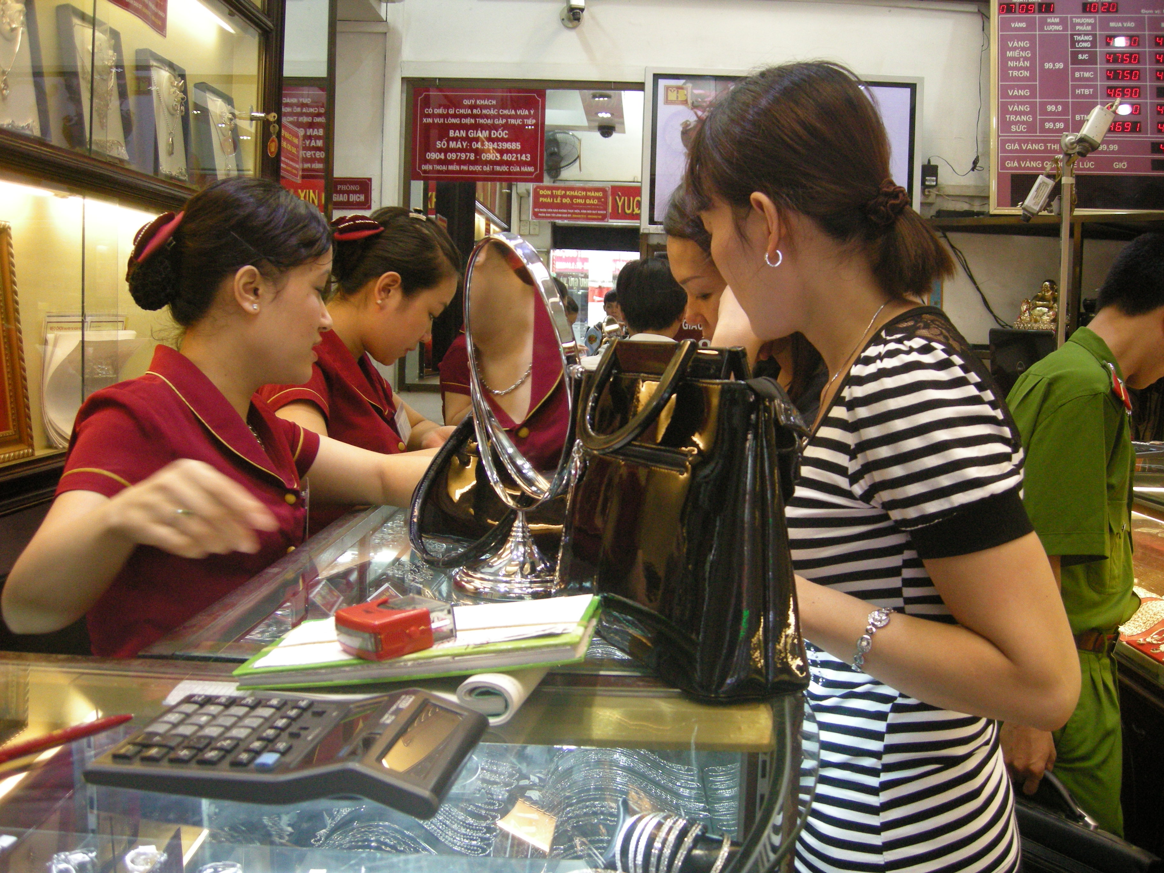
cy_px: 436
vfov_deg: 39.7
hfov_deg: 51.4
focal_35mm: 36
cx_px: 582
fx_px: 1211
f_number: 2.7
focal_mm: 7.5
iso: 381
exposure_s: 1/59.6
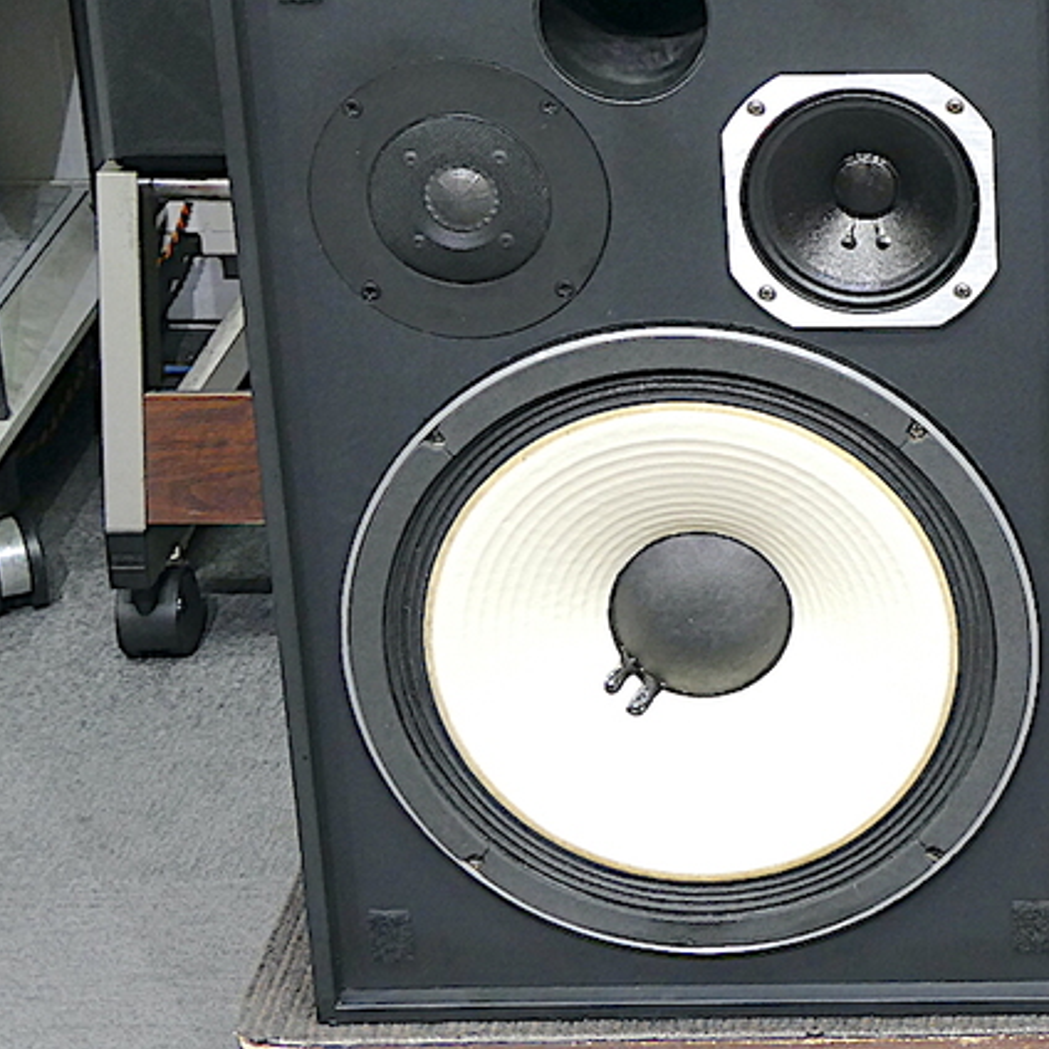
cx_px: 1178
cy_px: 307
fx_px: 3703
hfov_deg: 15.7
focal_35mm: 108
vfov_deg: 16.1
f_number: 4.1
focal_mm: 9.6
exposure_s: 1/5
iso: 200
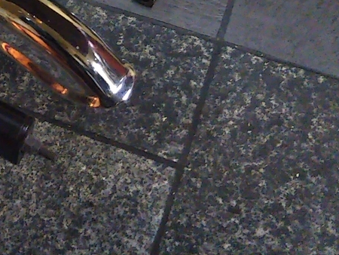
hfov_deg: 22.7
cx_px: -50
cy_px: 16
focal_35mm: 80
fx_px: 784
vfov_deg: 18.1
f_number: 2.2
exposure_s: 1/23
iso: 836
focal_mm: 4
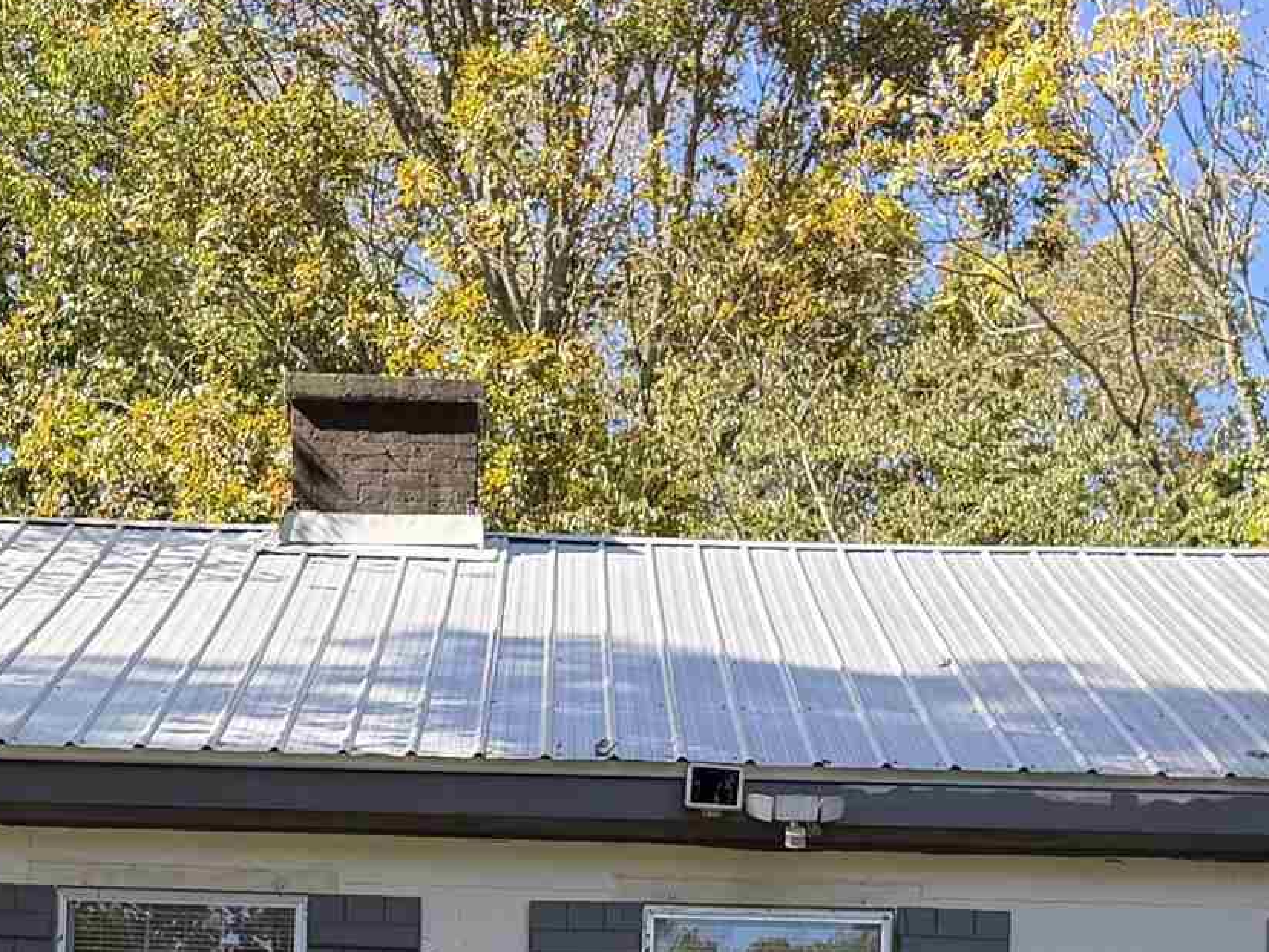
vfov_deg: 15.6
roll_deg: -1.8
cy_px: 1326
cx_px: 566
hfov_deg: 22.0
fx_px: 3263
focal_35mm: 89
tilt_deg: +5.0
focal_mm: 6.76
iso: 100
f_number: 1.78
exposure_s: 1/967
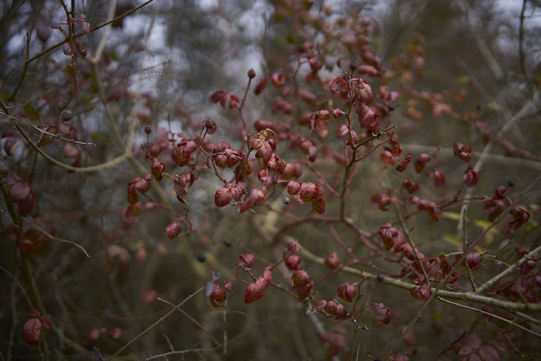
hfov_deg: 54.4
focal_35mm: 35
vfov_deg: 37.9
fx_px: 526
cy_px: 180
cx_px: 270
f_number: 1.4
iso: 200
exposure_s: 1/2500
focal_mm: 35
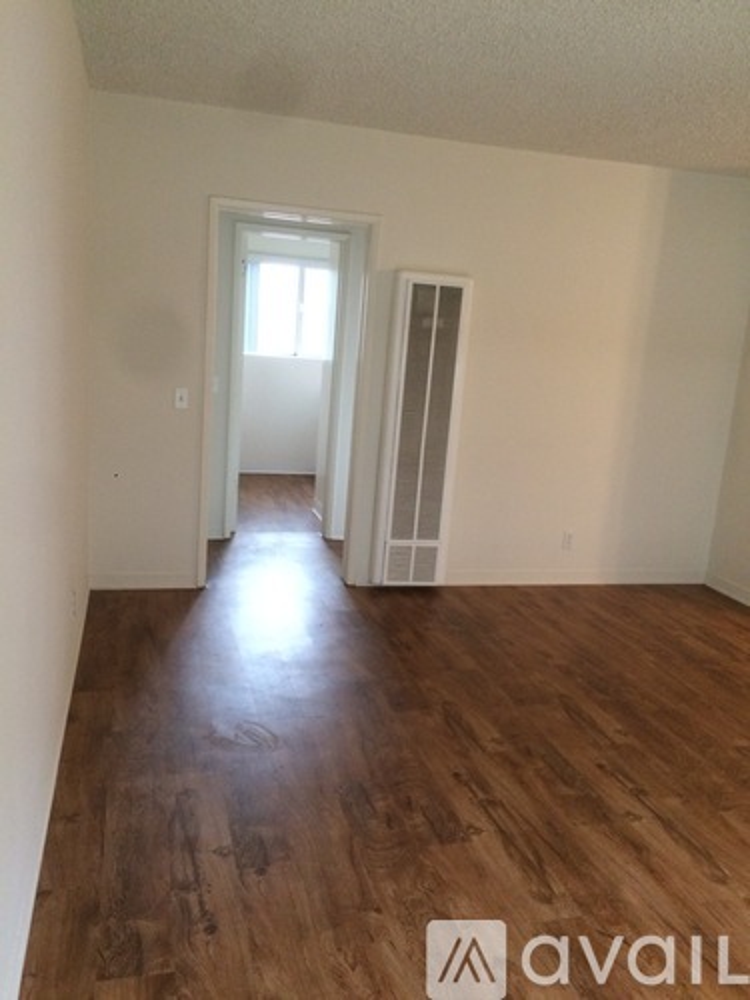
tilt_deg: -10.8
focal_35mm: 29
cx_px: 375
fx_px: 838
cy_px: 500
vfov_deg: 61.7
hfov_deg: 48.2
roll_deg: -3.1
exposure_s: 1/24
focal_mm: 4.15
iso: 320
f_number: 2.2
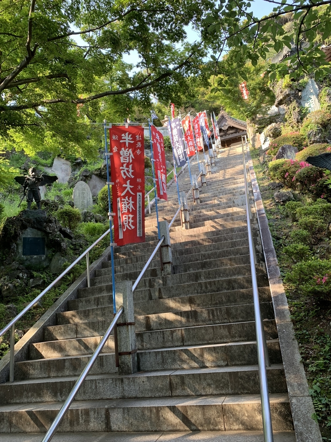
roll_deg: +5.7
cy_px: 221
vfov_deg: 67.3
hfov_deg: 53.1
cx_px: 166
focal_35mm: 26
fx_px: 331
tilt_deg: +18.9
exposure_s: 1/122
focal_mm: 4.25
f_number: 1.8
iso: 25
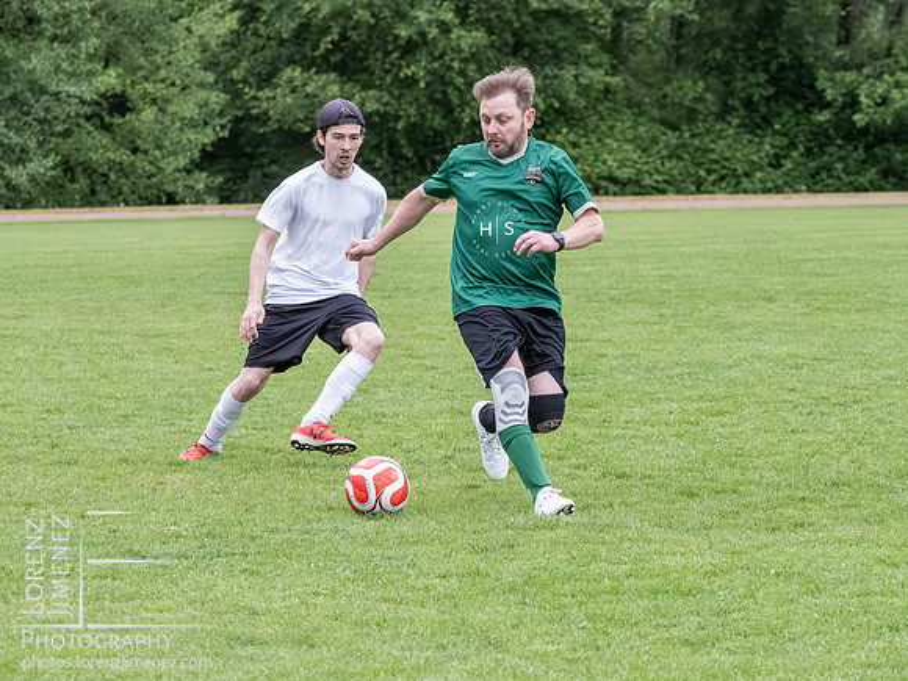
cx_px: 454
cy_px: 340
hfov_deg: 9.0
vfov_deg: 6.8
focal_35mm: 220
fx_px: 5771
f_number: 5.6
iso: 3200
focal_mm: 110
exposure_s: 1/1250
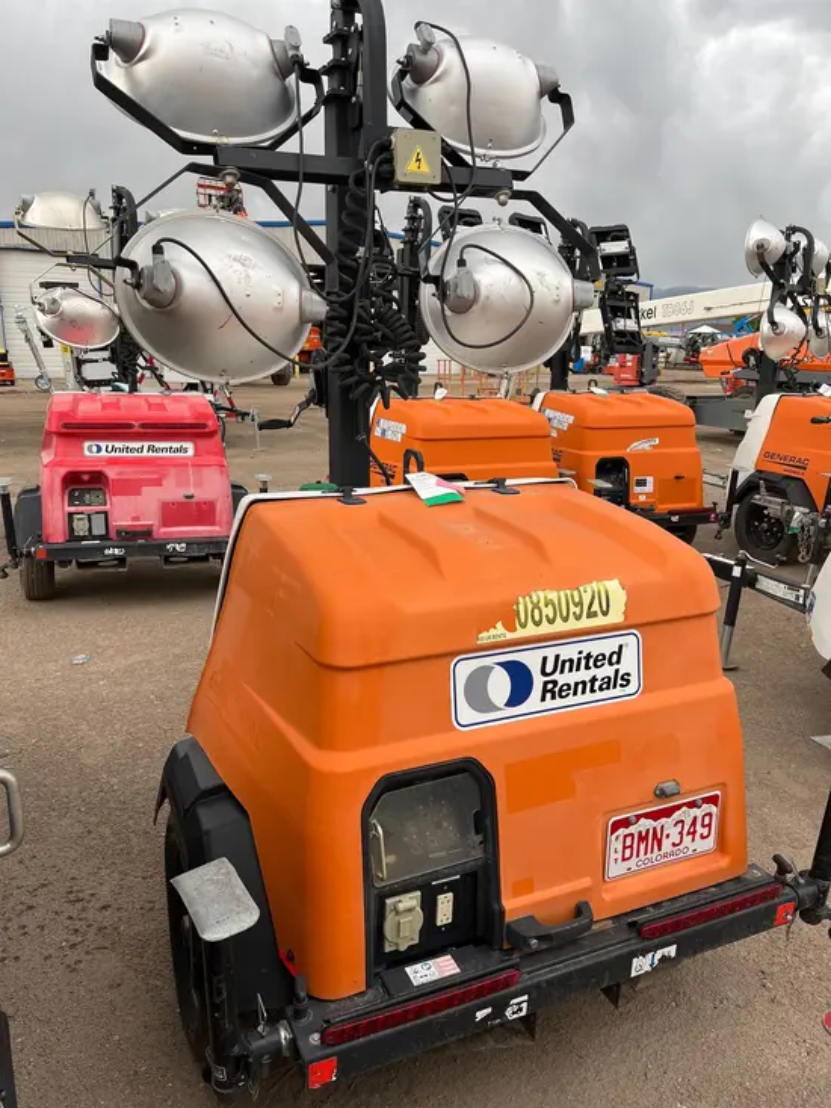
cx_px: 416
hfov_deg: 53.1
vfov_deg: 67.3
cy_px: 554
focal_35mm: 26
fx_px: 832
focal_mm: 5.1
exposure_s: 1/454
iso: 50
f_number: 1.6
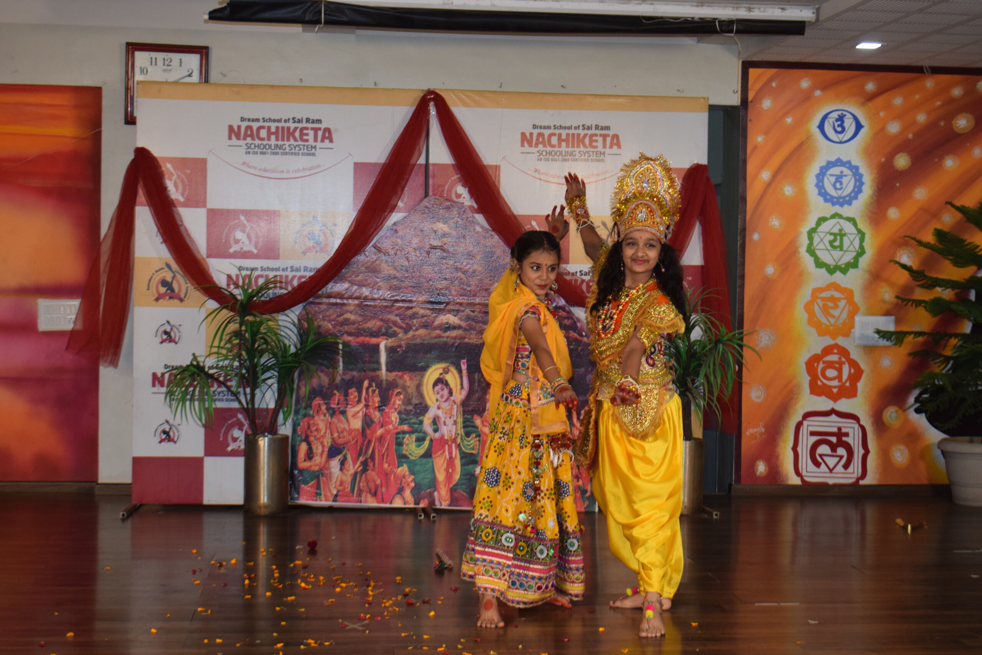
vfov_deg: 22.6
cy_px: 328
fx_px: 1637
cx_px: 491
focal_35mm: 60
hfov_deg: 33.4
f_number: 4.8
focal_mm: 40
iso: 800
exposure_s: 1/100
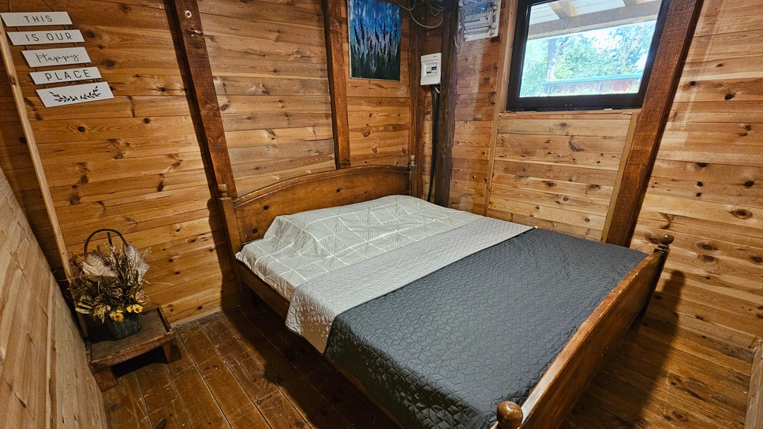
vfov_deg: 69.9
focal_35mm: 15
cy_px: 256
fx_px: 303
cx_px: 378
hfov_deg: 103.0
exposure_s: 1/30
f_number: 2.2
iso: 640
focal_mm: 2.2
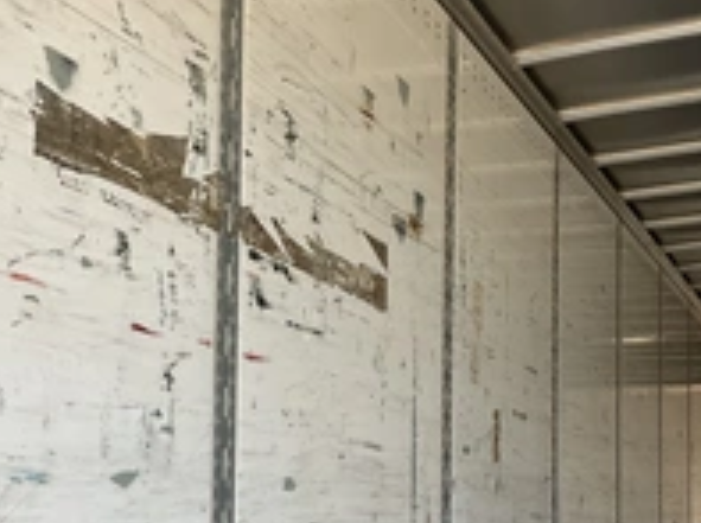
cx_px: 342
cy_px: 445
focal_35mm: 59
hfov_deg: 32.8
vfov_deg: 24.2
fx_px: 1193
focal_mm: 3
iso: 40
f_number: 1.8
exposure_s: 1/122
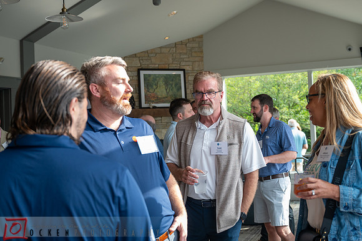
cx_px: 195
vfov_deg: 27.8
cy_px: 108
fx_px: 486
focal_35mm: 48
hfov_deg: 40.9
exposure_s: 1/320
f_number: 4
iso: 640
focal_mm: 42
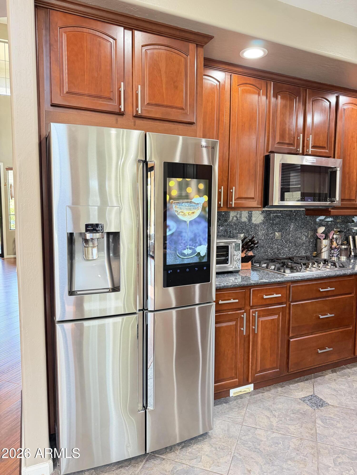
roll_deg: -0.4
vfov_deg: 71.6
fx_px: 330
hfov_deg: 56.8
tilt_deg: -6.0
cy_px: 238
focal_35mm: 24
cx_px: 178
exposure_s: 1/60
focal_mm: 6.76
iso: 640
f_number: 1.78
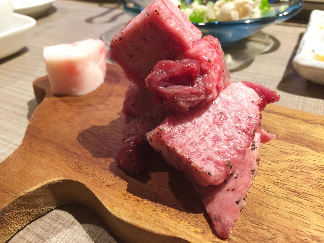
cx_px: 162
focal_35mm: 29
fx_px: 271
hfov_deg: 61.7
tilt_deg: -33.2
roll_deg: +1.2
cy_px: 122
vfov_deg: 48.2
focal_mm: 4.15
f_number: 2.2
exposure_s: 1/4
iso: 64
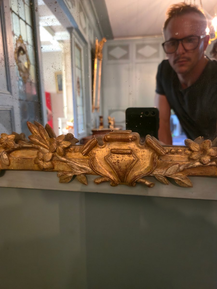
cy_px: 144
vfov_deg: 73.9
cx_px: 108
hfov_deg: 58.9
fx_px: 192
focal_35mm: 23
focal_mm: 5.4
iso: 640
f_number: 1.8
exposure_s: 1/25
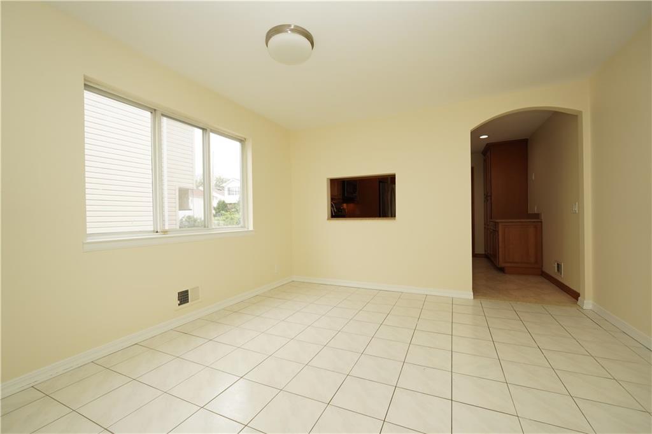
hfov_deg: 100.4
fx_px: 272
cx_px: 326
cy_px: 217
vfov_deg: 77.3
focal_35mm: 15
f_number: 4.5
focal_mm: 10
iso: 200
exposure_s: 1/125
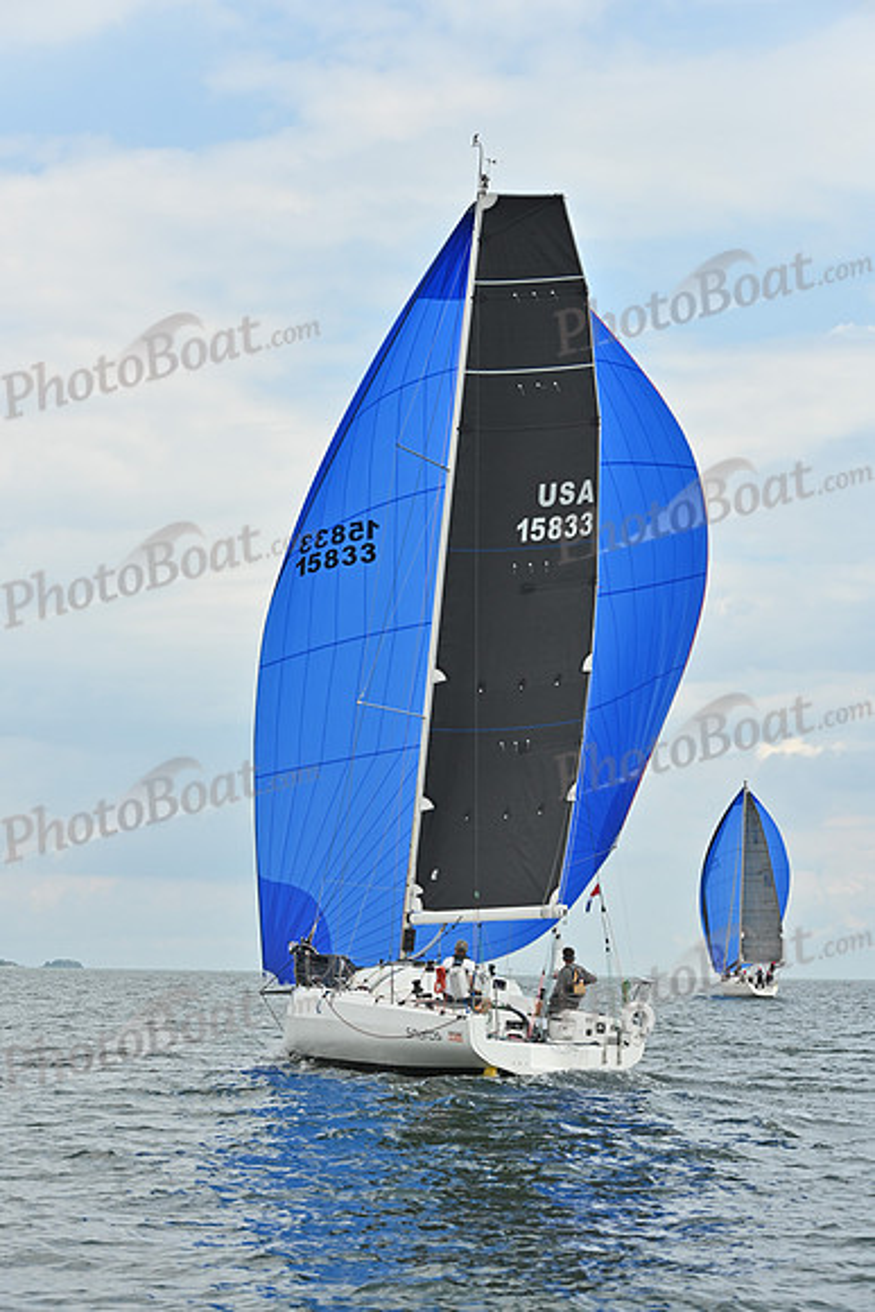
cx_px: 438
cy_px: 656
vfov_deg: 25.4
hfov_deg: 17.1
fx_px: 2915
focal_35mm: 80
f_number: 7.1
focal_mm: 80
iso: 320
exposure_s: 1/1250
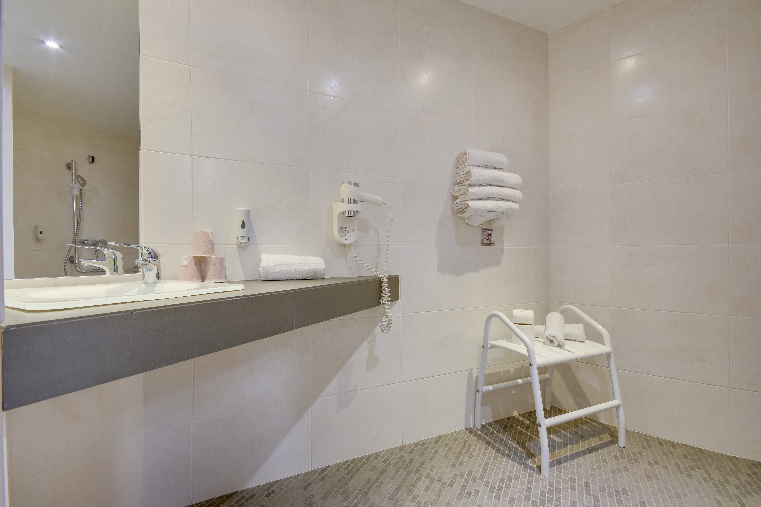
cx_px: 380
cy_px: 254
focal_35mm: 15
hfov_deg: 100.4
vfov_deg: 77.3
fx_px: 317
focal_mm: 10
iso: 400
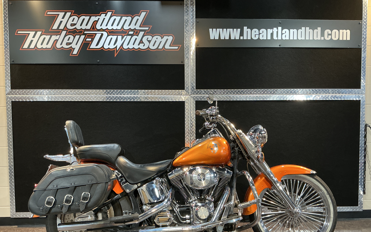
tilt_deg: -3.5
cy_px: 140
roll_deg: +0.5
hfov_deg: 62.9
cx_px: 187
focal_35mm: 30
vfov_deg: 41.6
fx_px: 303
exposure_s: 1/60
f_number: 1.8
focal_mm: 3
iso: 160
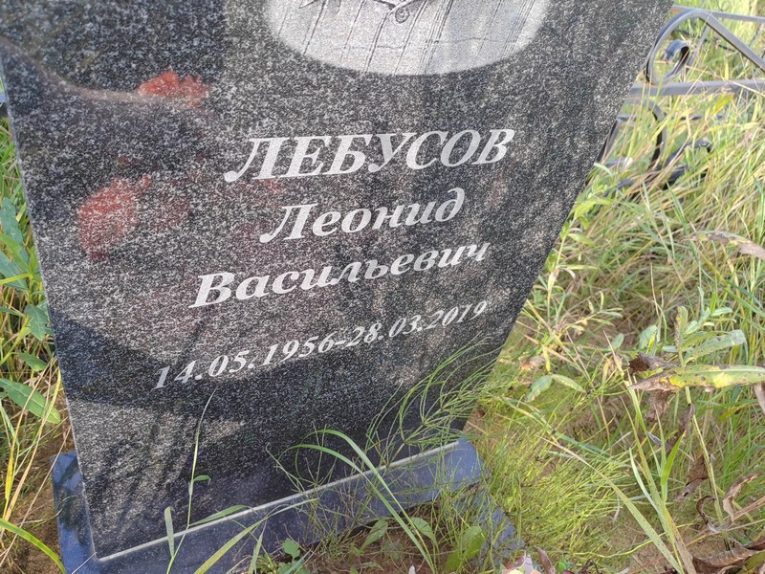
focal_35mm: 27
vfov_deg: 51.4
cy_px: 287
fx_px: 597
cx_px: 382
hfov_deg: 65.3
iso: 100
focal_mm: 5.52
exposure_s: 1/230
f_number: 1.9
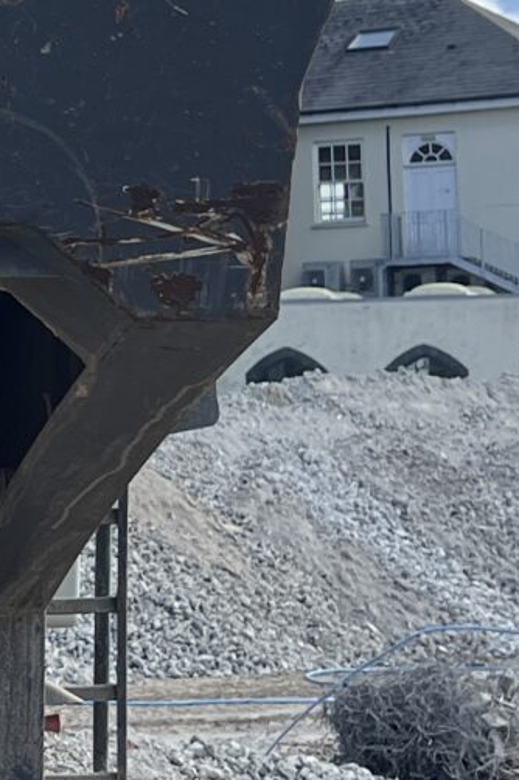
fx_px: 2988
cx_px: -347
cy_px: 172
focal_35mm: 138
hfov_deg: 9.5
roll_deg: +1.2
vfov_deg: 14.8
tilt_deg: +5.0
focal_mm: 5.7
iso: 50
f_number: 1.5
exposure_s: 1/3968
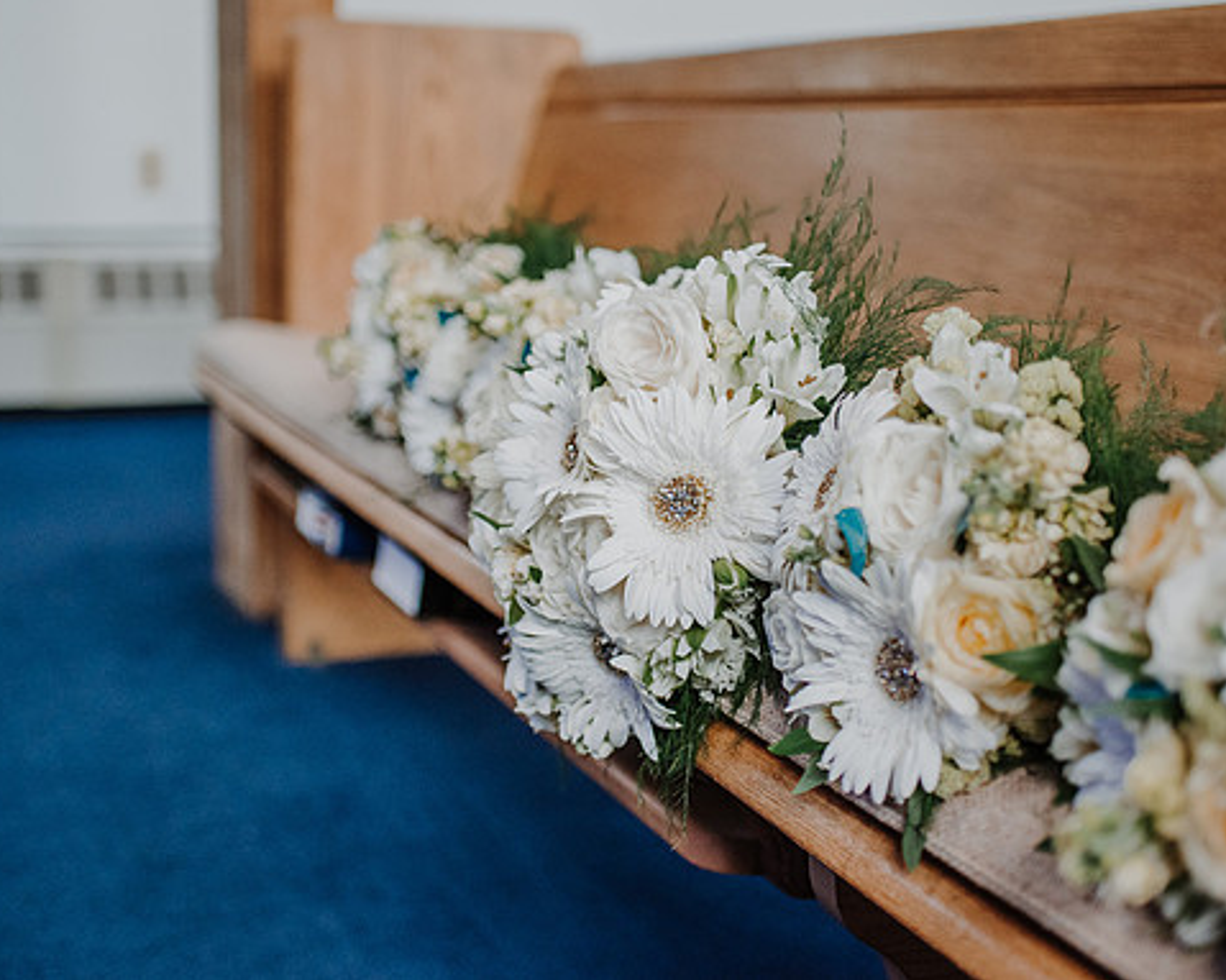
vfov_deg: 32.0
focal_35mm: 47
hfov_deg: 39.5
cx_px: 589
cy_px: 435
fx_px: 1705
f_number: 1.8
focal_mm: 35
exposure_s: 1/1250
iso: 1000
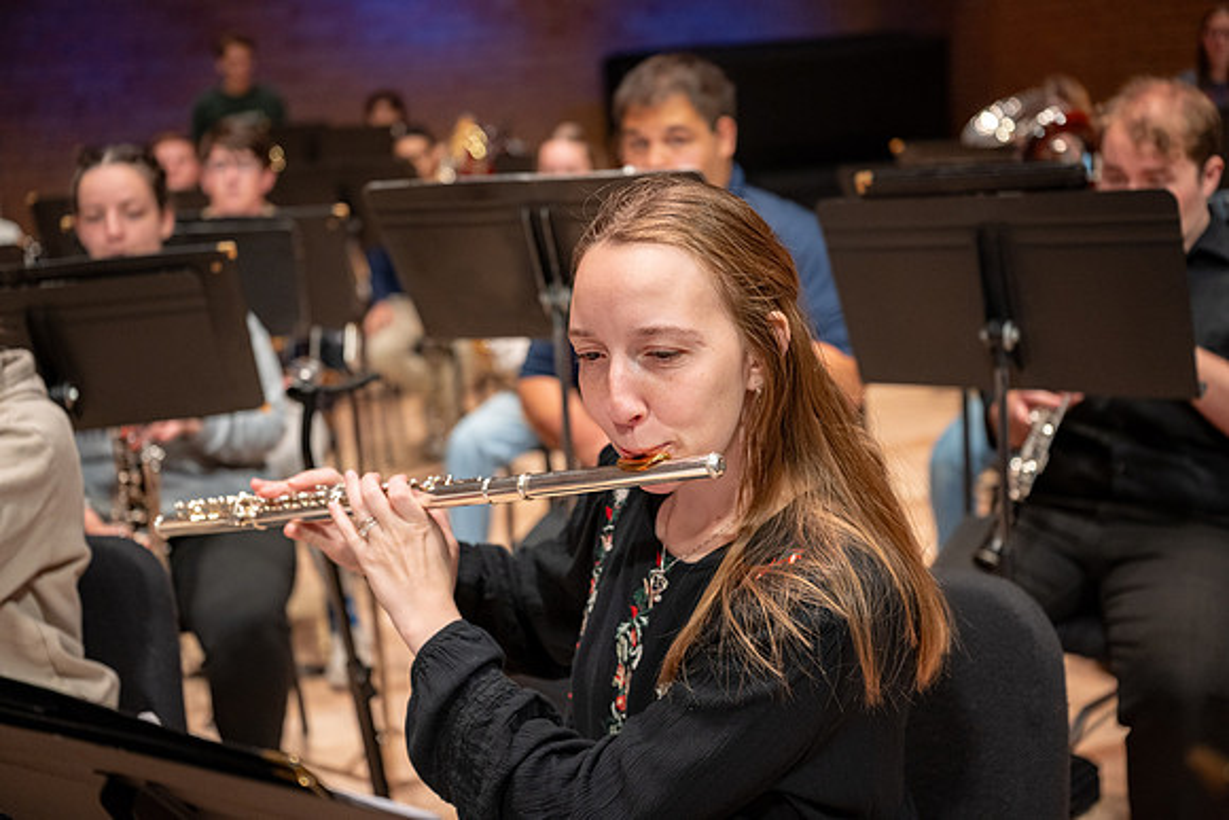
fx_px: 1400
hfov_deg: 47.4
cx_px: 614
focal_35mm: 41
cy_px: 410
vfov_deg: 32.6
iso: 640
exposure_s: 1/320
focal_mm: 41
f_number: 2.8
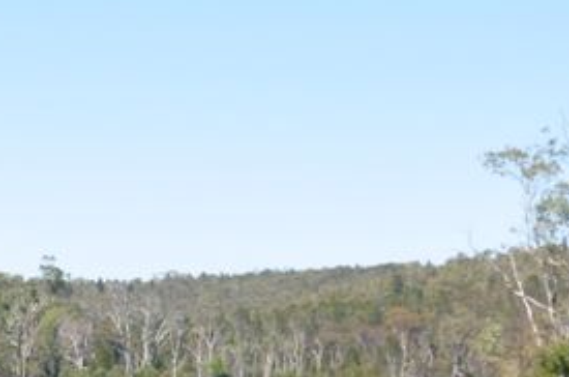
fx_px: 2823
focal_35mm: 179
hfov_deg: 11.1
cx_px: -228
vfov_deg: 7.6
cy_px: 420
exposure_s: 1/200
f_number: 10
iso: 200
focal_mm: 32
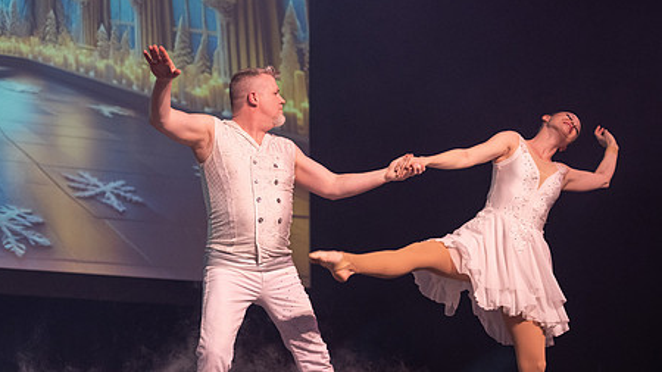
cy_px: 186
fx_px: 2211
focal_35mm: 126
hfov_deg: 17.0
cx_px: 412
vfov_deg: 9.6
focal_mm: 80
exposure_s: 1/400
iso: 1600
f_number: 2.8
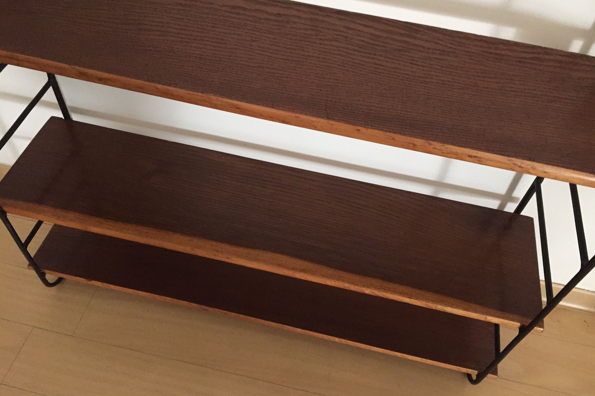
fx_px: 512
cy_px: 175
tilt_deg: -47.6
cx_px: 303
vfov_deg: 42.3
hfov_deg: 60.3
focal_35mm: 31
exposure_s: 1/17
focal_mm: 4.15
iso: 320
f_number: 2.2
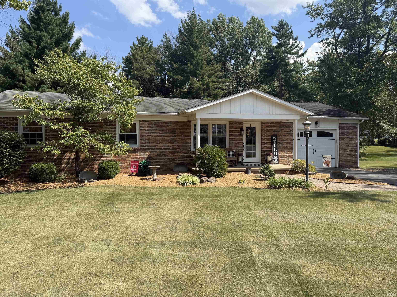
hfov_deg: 71.6
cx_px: 198
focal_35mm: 24
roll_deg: -0.2
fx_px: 275
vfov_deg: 56.8
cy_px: 148
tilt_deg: -1.1
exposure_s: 1/3145
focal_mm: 6.76
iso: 80
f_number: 1.78
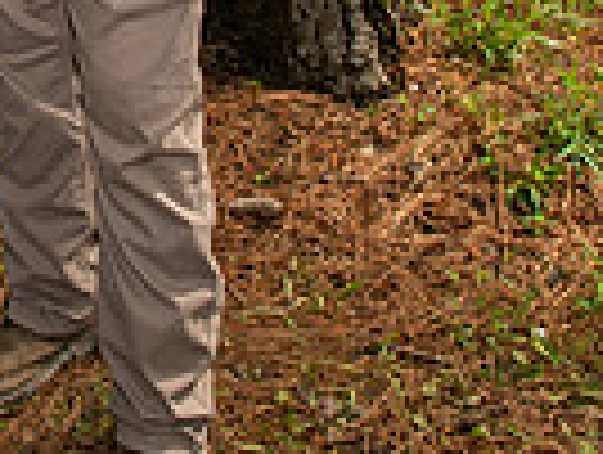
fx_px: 1379
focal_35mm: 79
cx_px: -225
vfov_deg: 16.1
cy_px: -342
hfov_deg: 21.7
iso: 125
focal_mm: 19
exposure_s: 1/250
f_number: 5.6
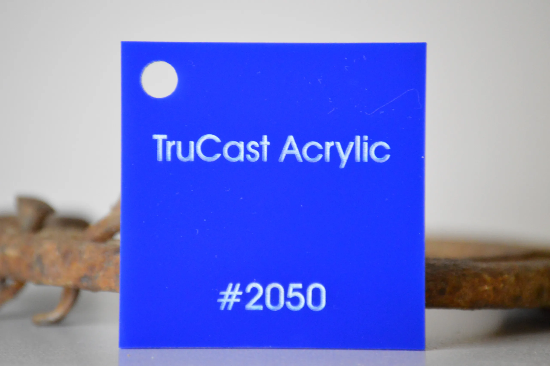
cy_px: 183
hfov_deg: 6.9
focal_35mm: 300
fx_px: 4579
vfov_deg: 4.6
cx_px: 275
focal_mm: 200
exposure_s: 1/100
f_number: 5.6
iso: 3200
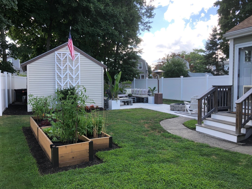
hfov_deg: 63.4
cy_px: 94
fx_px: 204
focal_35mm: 28
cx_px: 126
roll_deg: +0.7
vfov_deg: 49.7
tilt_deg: -2.1
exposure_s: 1/201
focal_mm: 3.99
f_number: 1.8
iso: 20
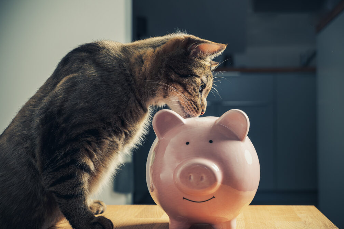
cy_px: 113
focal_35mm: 48
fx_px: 459
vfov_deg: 28.1
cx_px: 172
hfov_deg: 41.1
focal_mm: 47
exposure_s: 1/160
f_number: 5
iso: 100
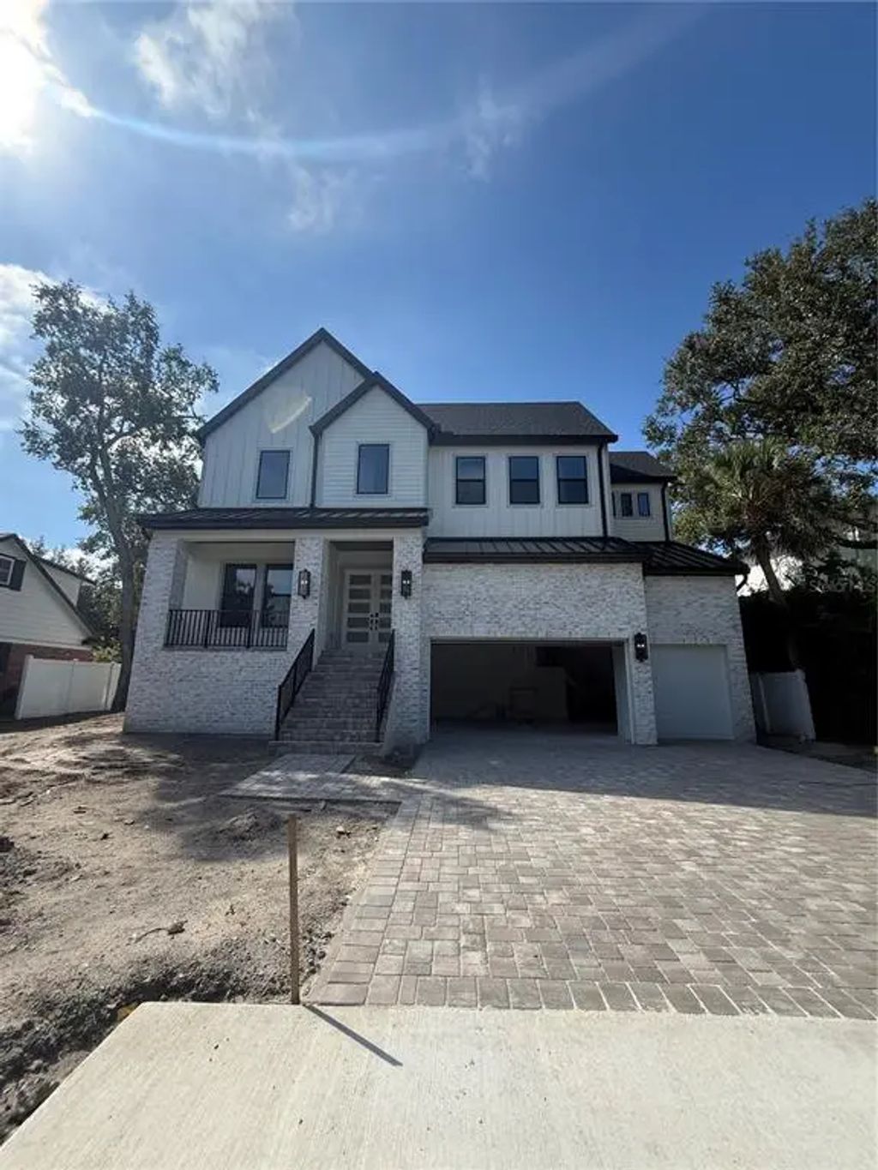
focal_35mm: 14
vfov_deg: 102.1
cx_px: 439
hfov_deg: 85.7
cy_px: 585
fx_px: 473
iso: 50
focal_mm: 2.22
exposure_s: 1/1259
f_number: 2.2
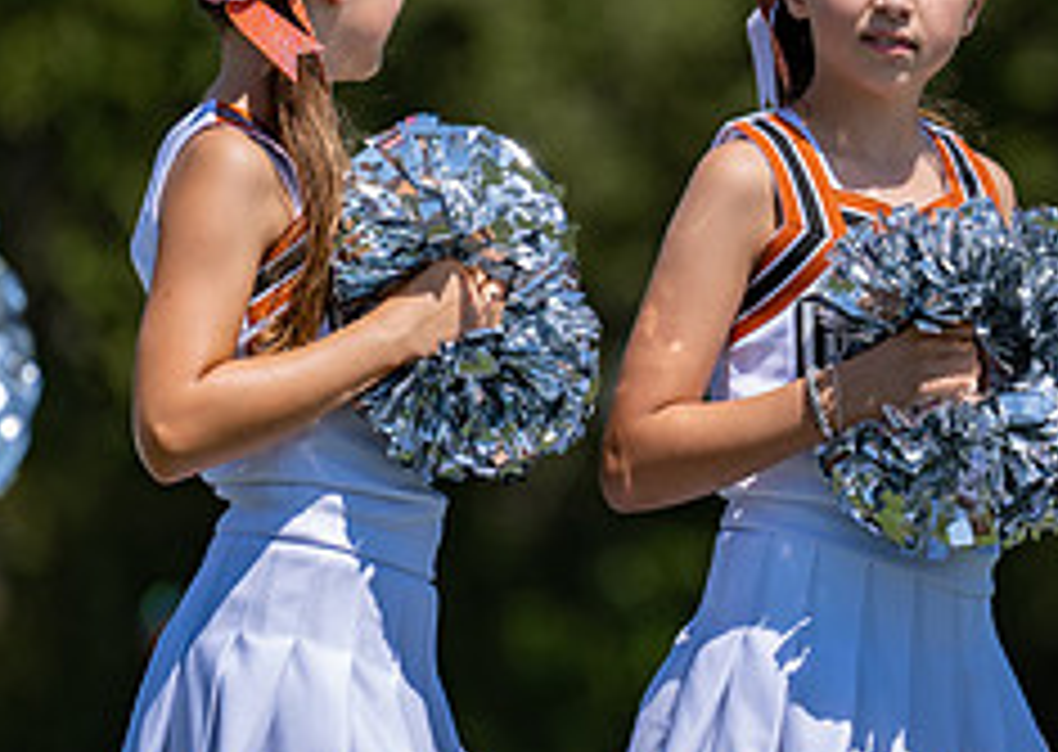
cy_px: 311
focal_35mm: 524
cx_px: 864
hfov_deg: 3.9
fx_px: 15718
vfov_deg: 2.7
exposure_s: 1/2500
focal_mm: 200
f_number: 2.8
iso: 100
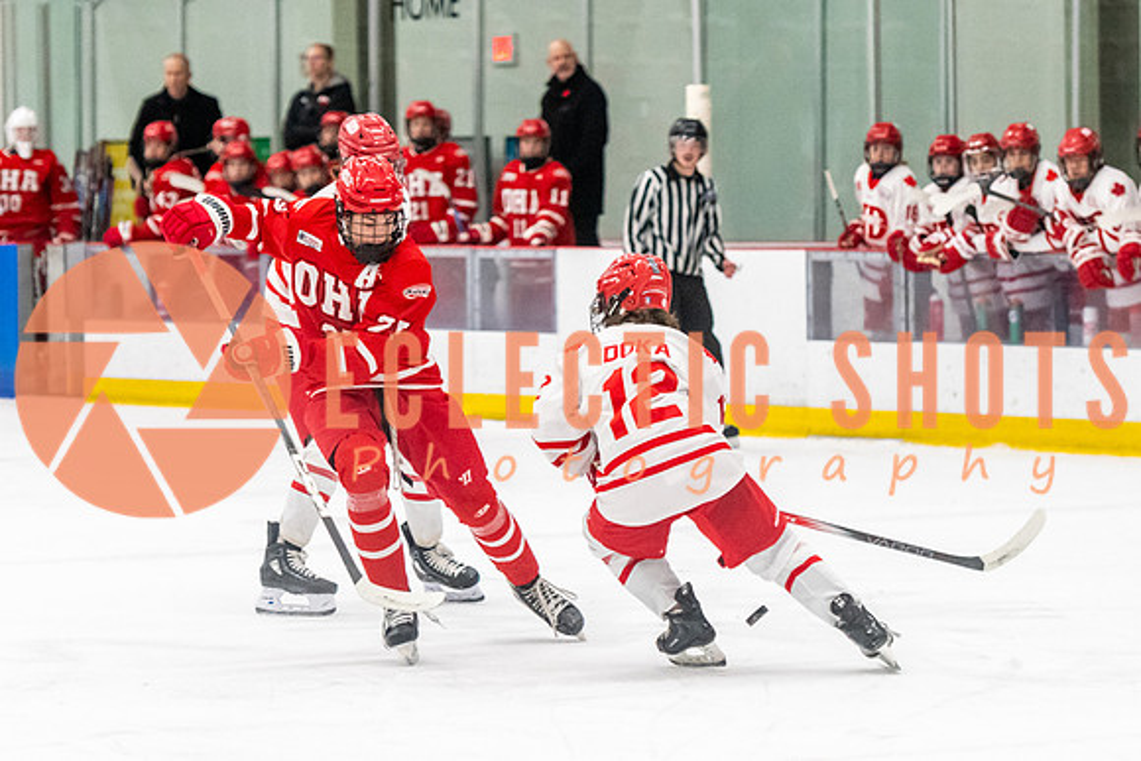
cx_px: 518
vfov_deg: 6.8
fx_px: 6410
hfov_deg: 10.2
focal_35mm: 202
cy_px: 373
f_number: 2.8
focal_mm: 105
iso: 4000
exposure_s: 1/800
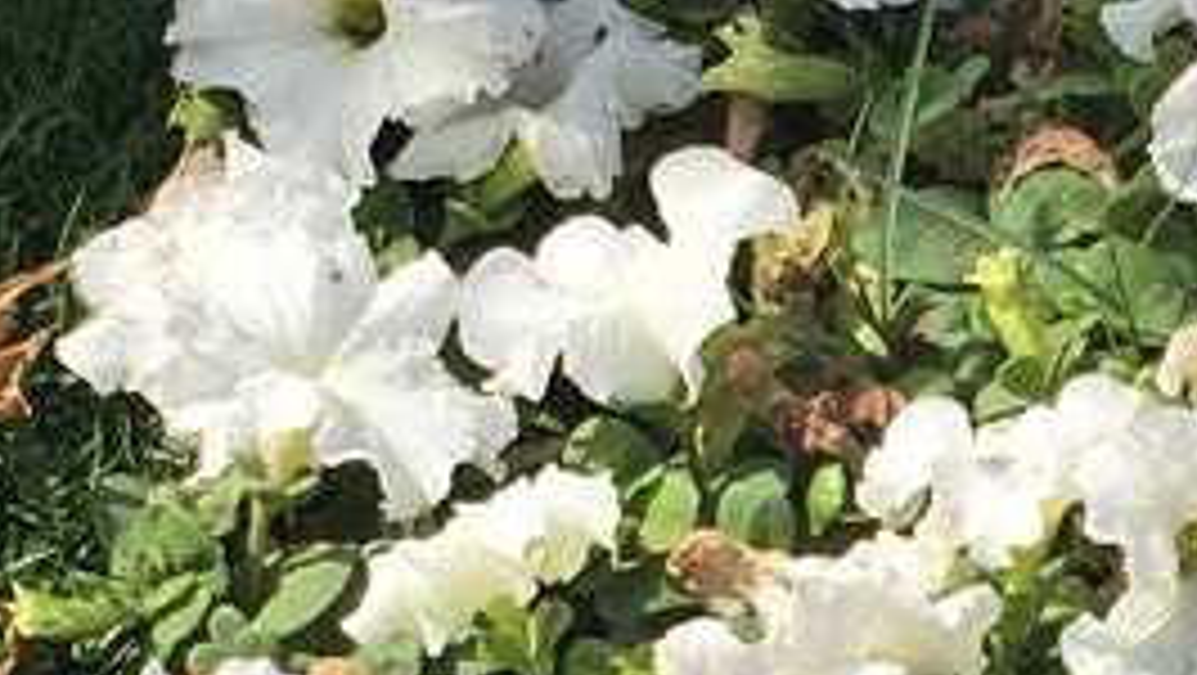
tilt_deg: -57.1
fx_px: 6034
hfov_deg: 11.3
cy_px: 572
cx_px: 1098
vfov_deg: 6.4
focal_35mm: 190
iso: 32
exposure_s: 1/1980
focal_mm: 4.15
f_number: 2.2
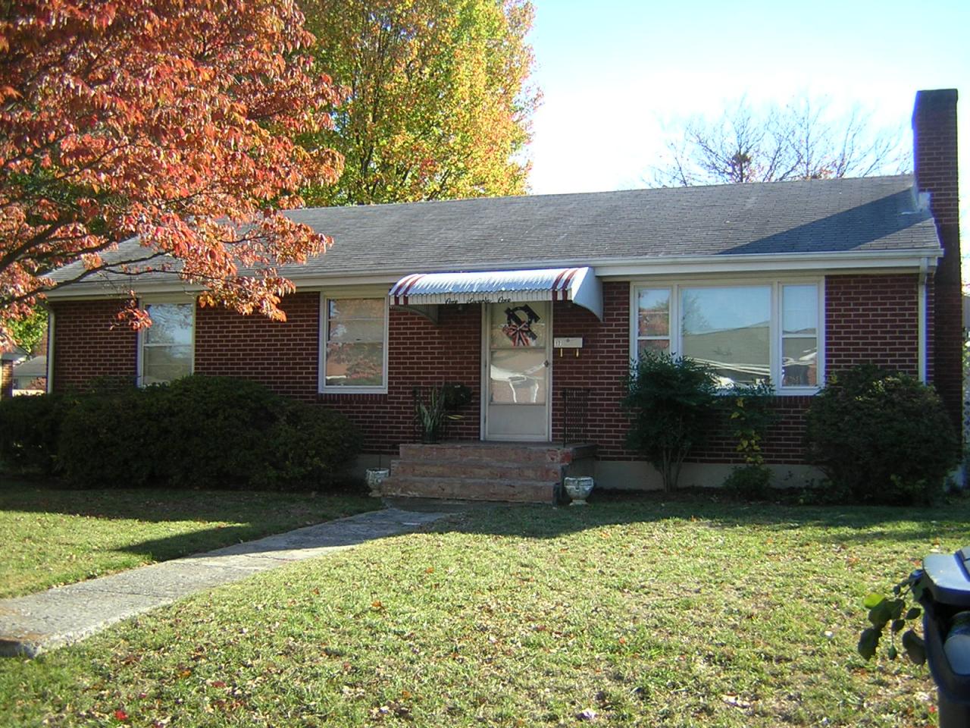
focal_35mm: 36
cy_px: 364
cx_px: 485
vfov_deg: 39.7
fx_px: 1009
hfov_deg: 51.4
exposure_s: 1/346
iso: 100
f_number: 2.6
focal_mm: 4.7
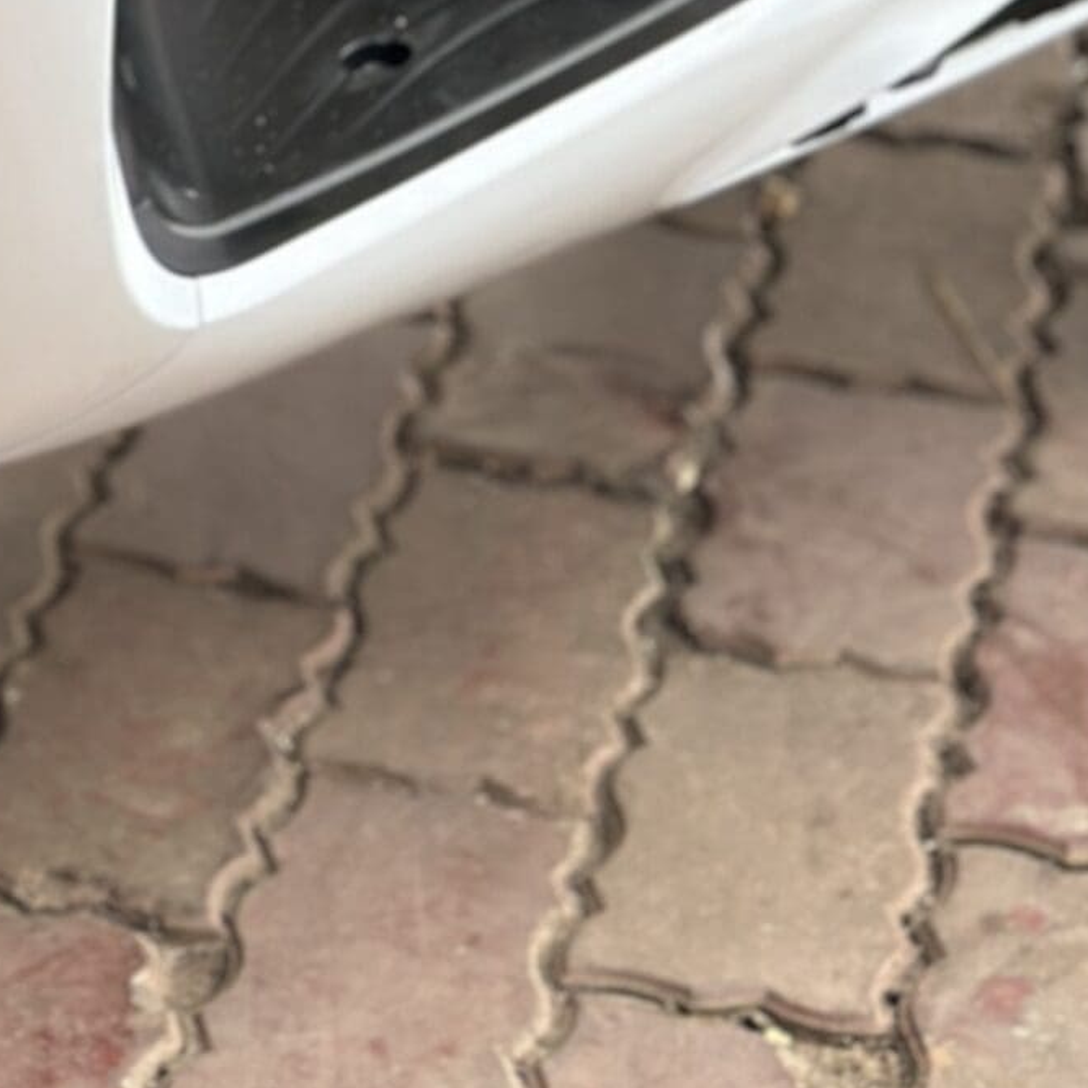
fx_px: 5796
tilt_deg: -15.5
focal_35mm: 163
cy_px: -671
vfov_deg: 10.3
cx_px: -389
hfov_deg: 10.5
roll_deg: +2.4
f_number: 1.78
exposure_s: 1/1639
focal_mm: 6.86
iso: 80
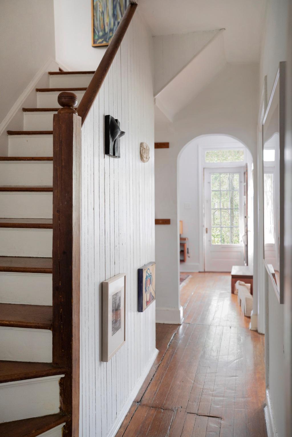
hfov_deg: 37.9
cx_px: 146
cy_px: 218
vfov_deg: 54.4
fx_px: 426
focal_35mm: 35
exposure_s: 1/40
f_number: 3.2
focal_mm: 35
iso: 1600
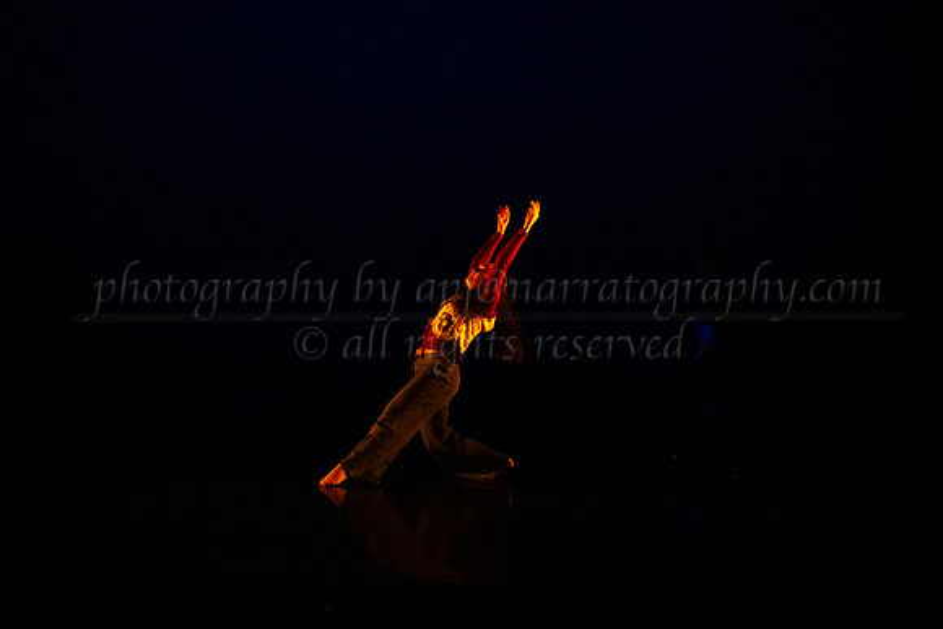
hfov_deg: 21.4
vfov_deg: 14.3
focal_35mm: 95
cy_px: 324
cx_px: 472
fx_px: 2501
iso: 3200
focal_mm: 75
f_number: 2.8
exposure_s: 1/250
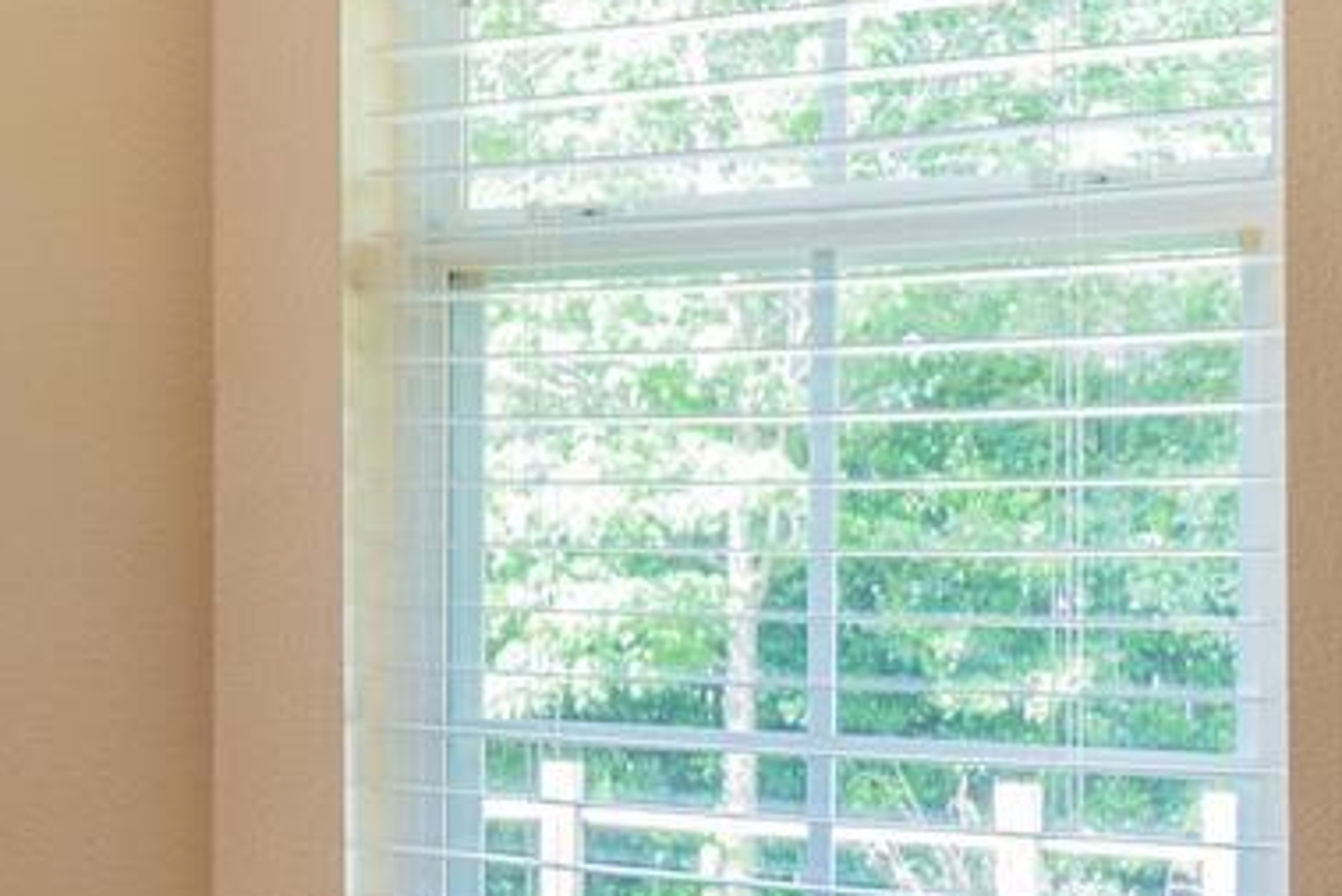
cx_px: -967
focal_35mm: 81
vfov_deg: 16.9
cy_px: 529
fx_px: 3020
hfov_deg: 19.6
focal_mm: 10
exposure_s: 1/50
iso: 100
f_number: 5.6
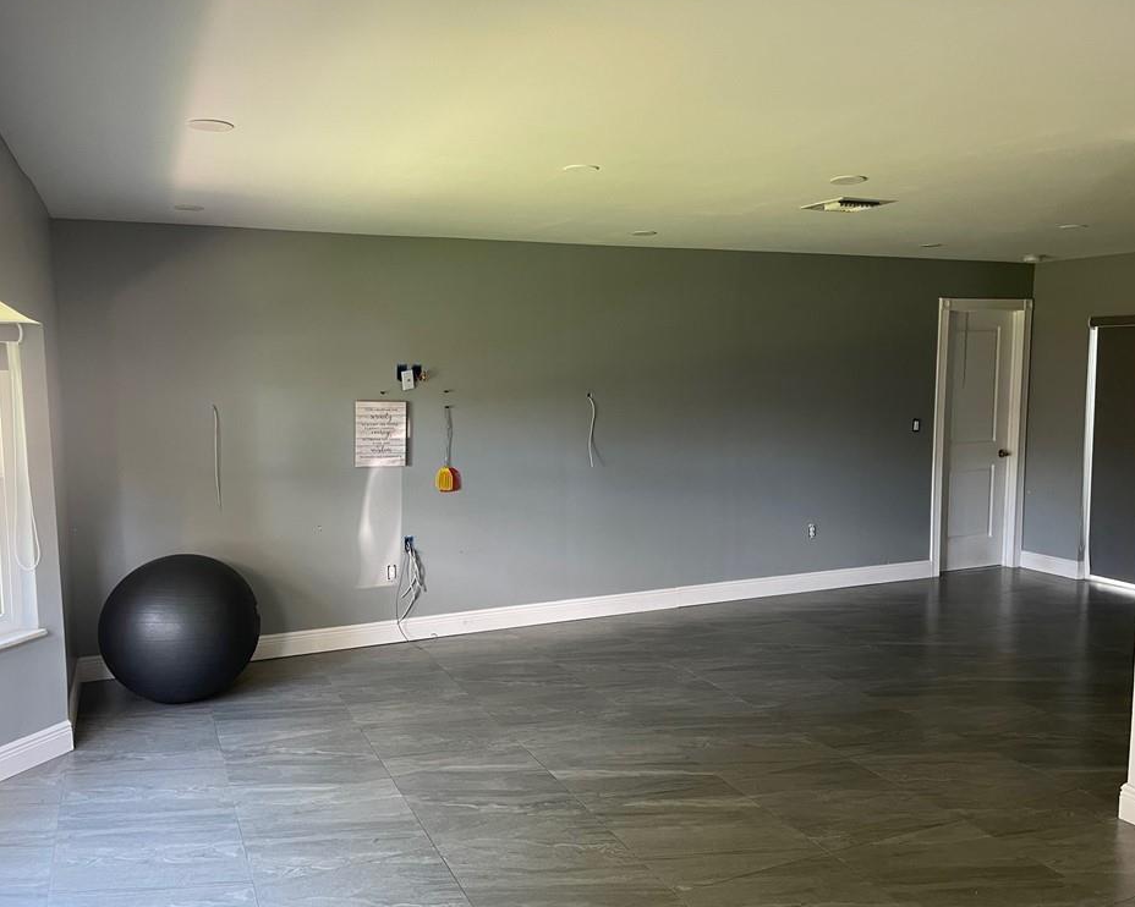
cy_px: 457
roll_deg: +0.6
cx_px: 547
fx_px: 940
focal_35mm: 28
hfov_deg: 62.2
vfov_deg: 51.5
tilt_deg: -5.0
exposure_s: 1/60
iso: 200
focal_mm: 4.2
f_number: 1.6
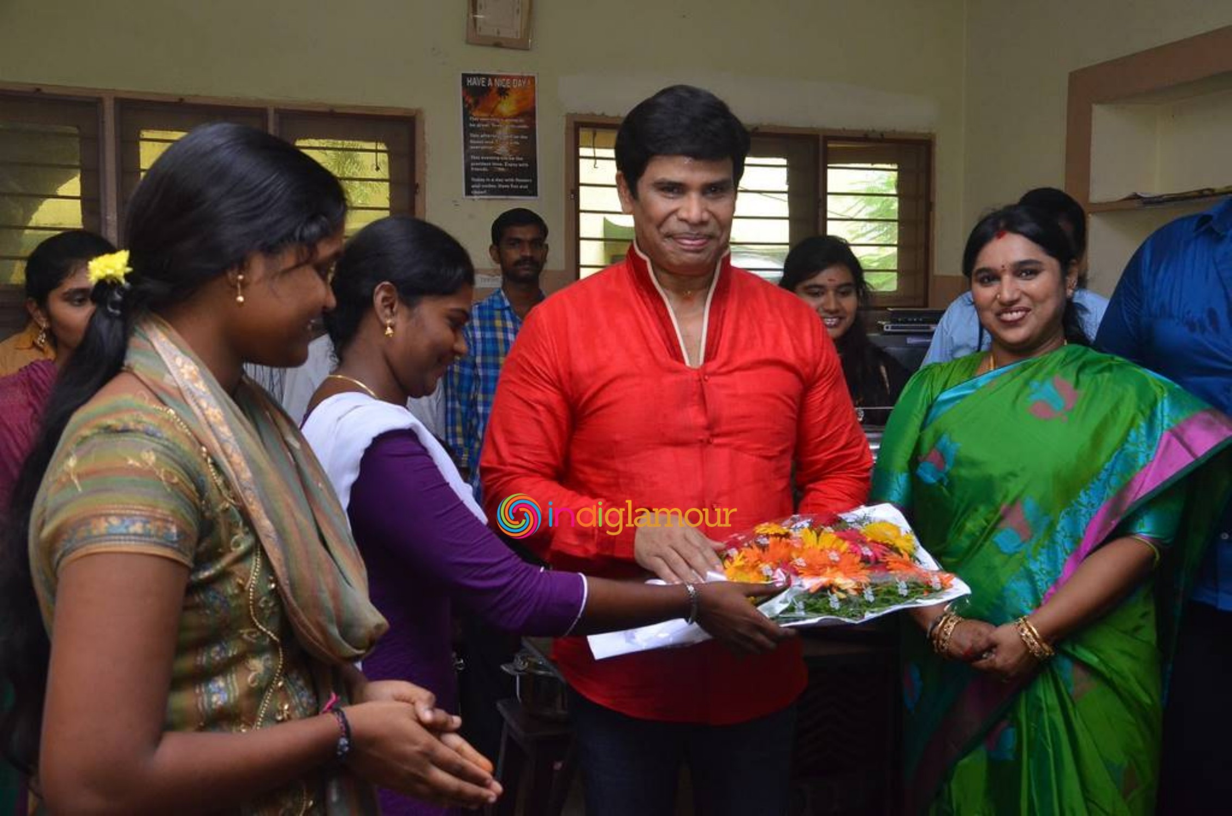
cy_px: 408
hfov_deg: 49.6
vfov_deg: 34.1
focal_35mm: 39
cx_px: 616
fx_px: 1332
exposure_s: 1/125
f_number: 7.1
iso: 1600
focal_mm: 26
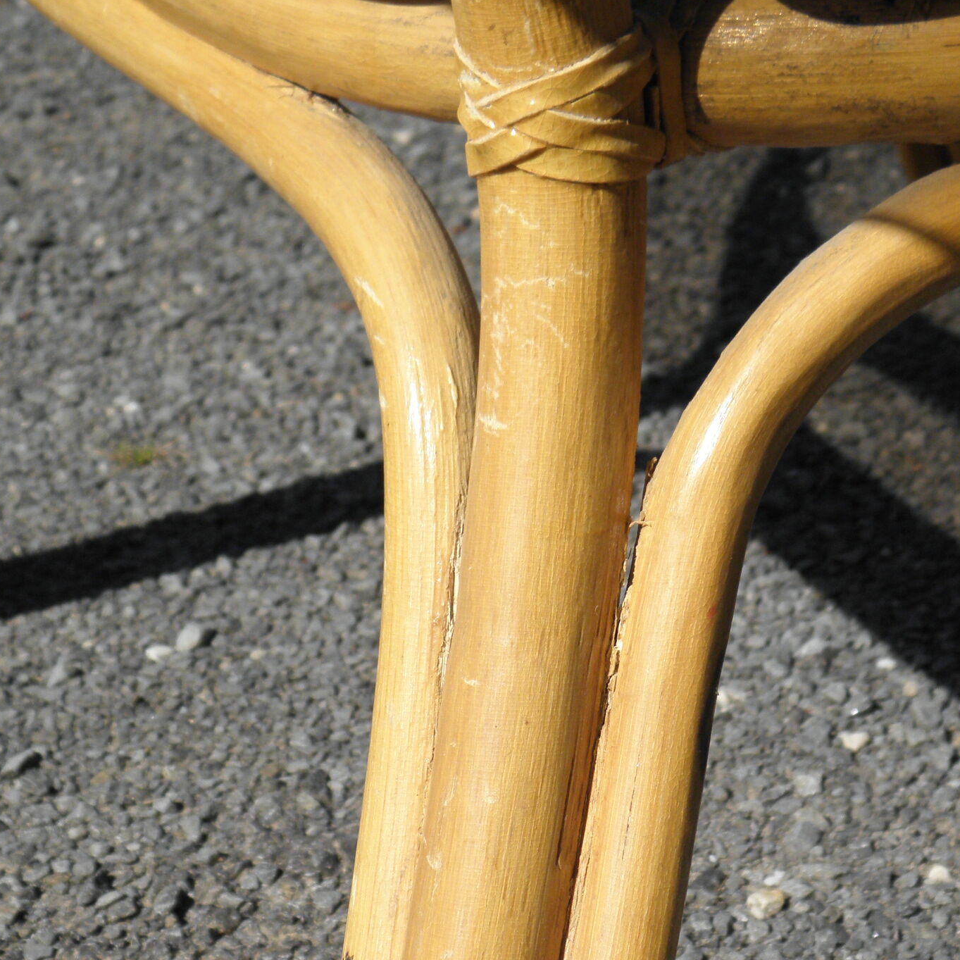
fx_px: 2604
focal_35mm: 83
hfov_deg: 20.9
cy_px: 729
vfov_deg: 20.7
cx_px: 575
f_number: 8
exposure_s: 1/250
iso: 100
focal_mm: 9.1
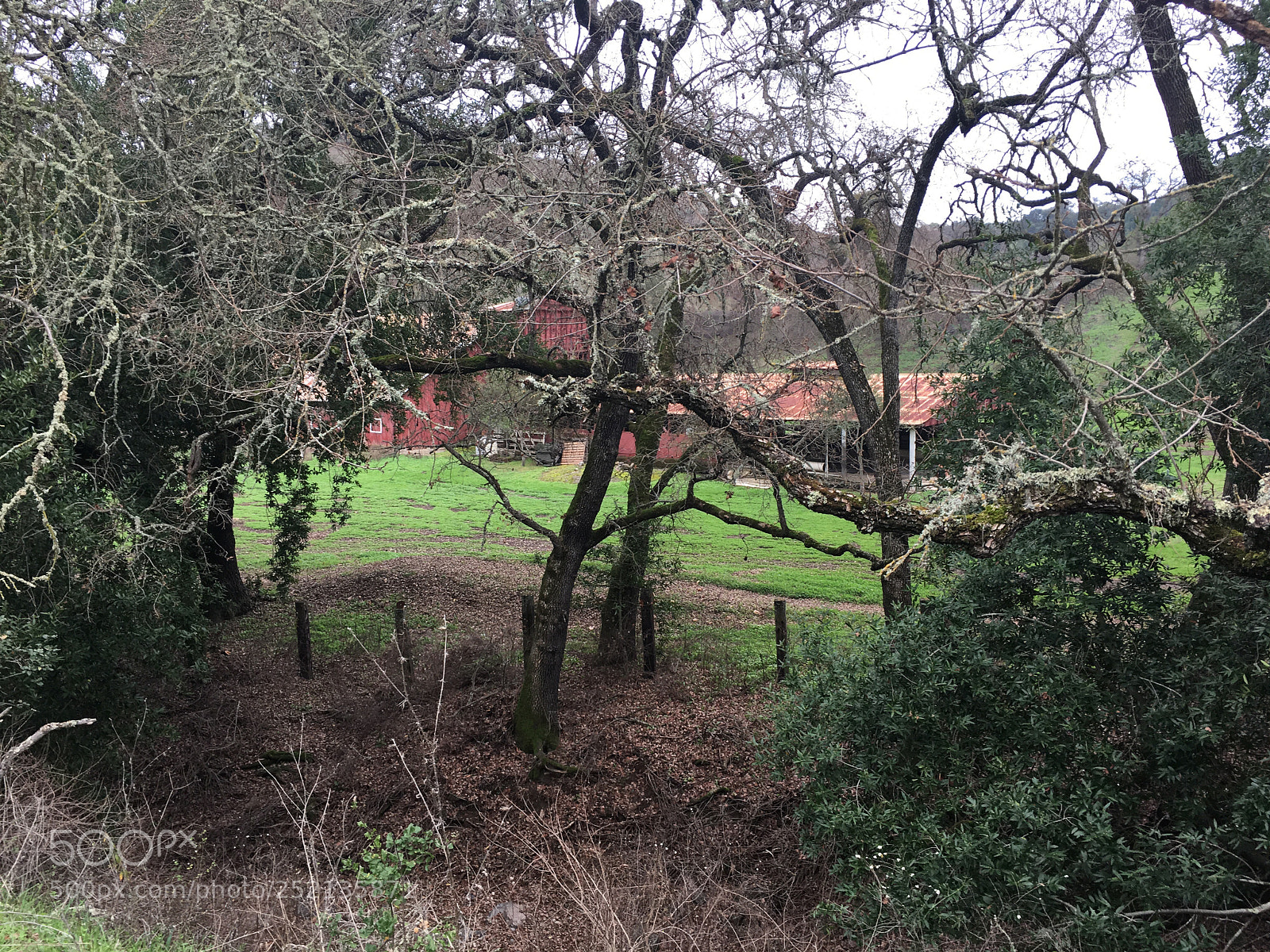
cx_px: 635
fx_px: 1064
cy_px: 476
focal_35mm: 29
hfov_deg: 61.7
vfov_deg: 48.2
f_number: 2.2
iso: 32
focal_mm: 4.15
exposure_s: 1/120
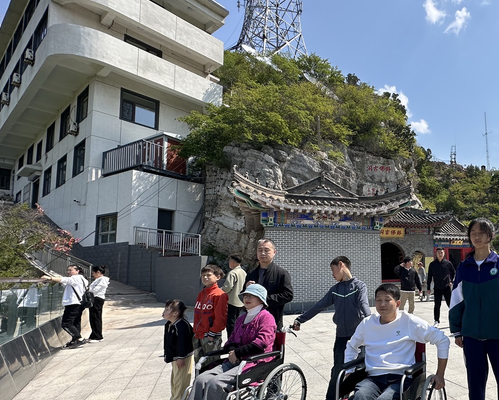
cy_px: 245
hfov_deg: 65.4
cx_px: 406
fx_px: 340
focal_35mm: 23
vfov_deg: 60.2
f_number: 2.2
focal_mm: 2.22
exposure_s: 1/1319
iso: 40
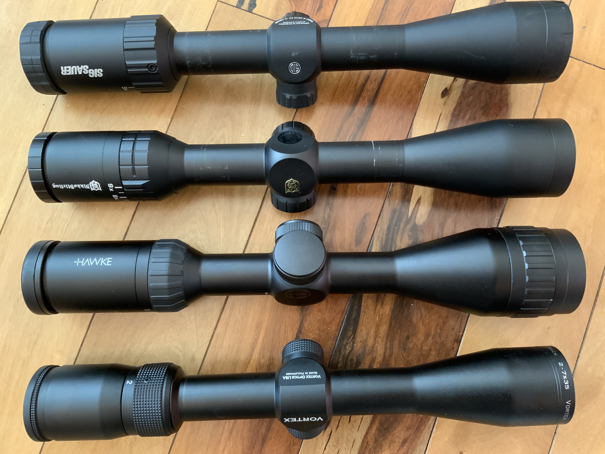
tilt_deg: -85.1
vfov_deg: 48.2
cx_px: 302
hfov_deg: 61.7
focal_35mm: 29
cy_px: 227
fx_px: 507
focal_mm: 3
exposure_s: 1/30
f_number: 1.8
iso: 250
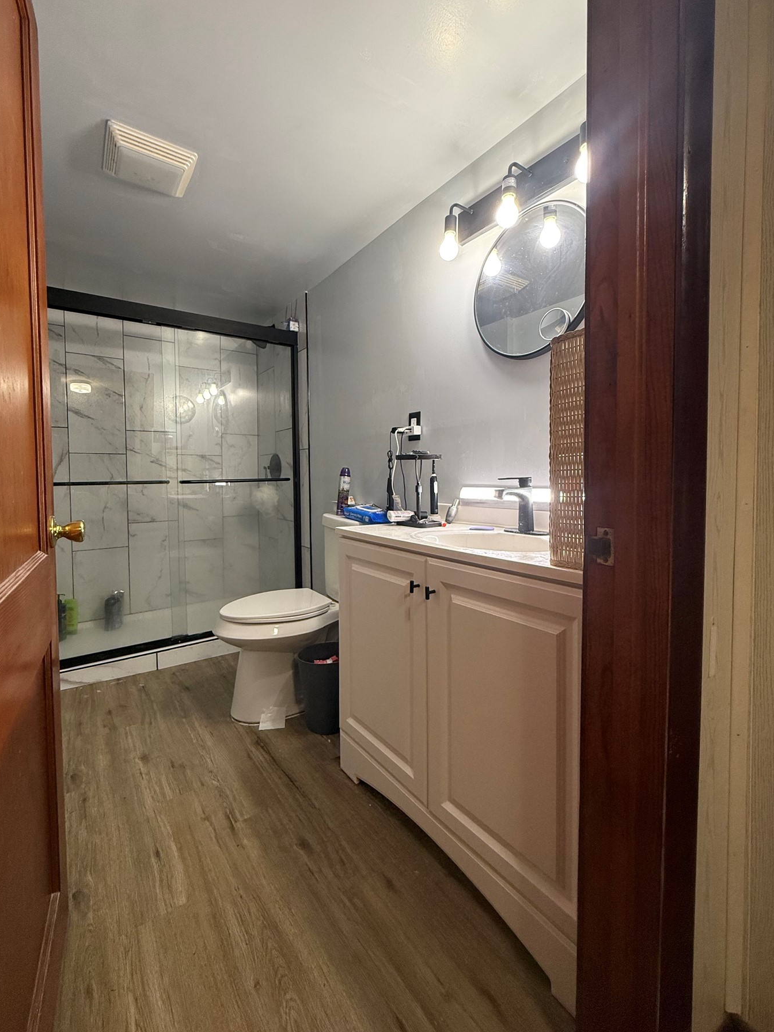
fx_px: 447
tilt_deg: -1.9
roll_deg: +0.6
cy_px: 496
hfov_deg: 81.7
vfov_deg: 98.1
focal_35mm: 15
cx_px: 371
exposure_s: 1/120
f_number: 2.2
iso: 160
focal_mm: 2.22
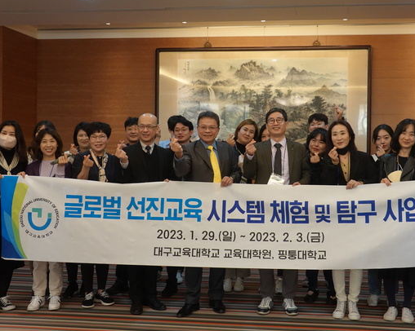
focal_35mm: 44
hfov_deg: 41.7
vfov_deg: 34.1
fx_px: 540
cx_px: 259
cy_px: 152
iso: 800
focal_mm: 12.76
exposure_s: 1/40
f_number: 3.5
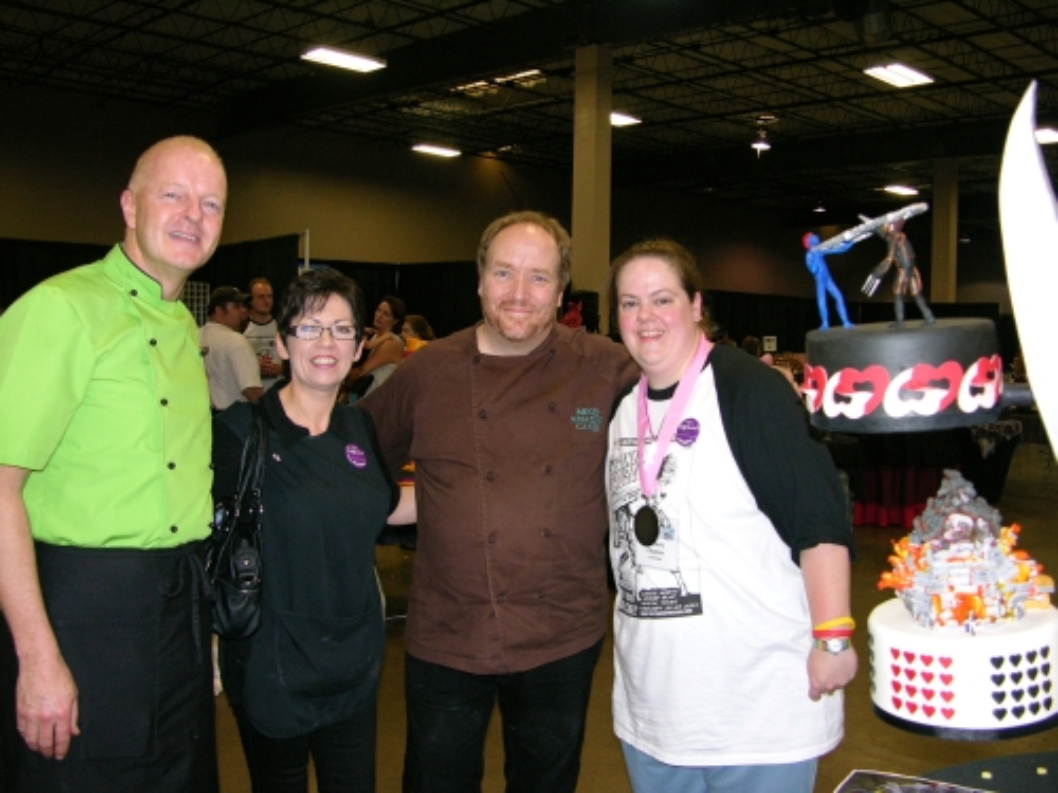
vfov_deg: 40.7
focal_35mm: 35
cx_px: 529
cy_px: 396
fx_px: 1070
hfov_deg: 52.6
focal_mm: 8.9
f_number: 2.8
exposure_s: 1/60.1
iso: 200
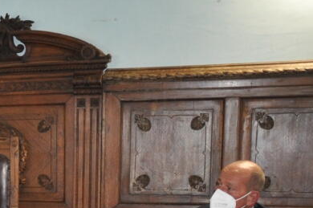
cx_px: -148
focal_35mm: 83
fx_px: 721
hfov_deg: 21.0
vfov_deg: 15.9
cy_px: 241
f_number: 3.5
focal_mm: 18
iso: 800
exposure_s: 1/80
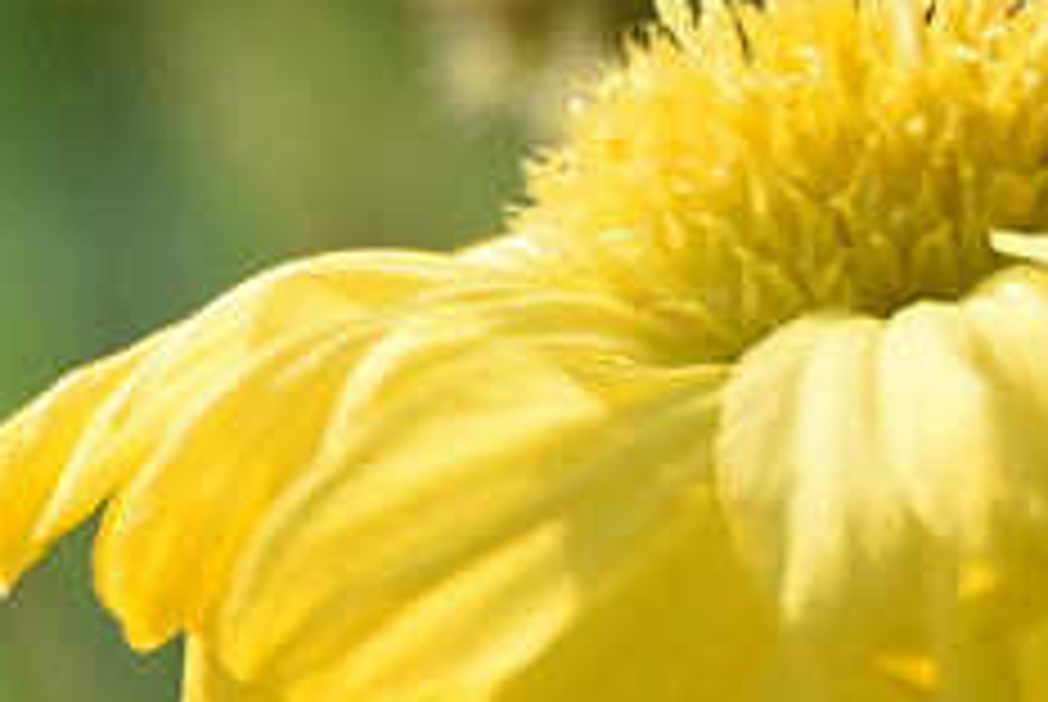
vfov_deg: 0.7
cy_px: -14
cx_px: 958
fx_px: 59985
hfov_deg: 1.0
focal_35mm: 2058
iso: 1600
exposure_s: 1/4000
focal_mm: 200
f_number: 5.6
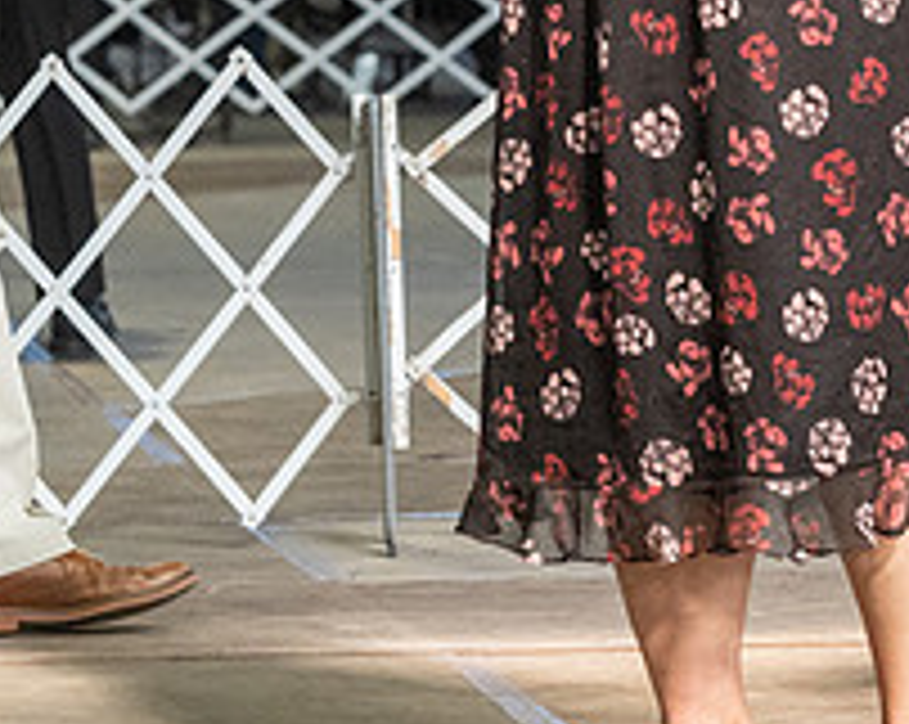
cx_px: 1190
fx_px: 9026
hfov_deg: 5.7
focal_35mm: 336
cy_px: -81
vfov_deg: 4.6
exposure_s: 1/400
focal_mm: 107
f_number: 5
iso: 6400
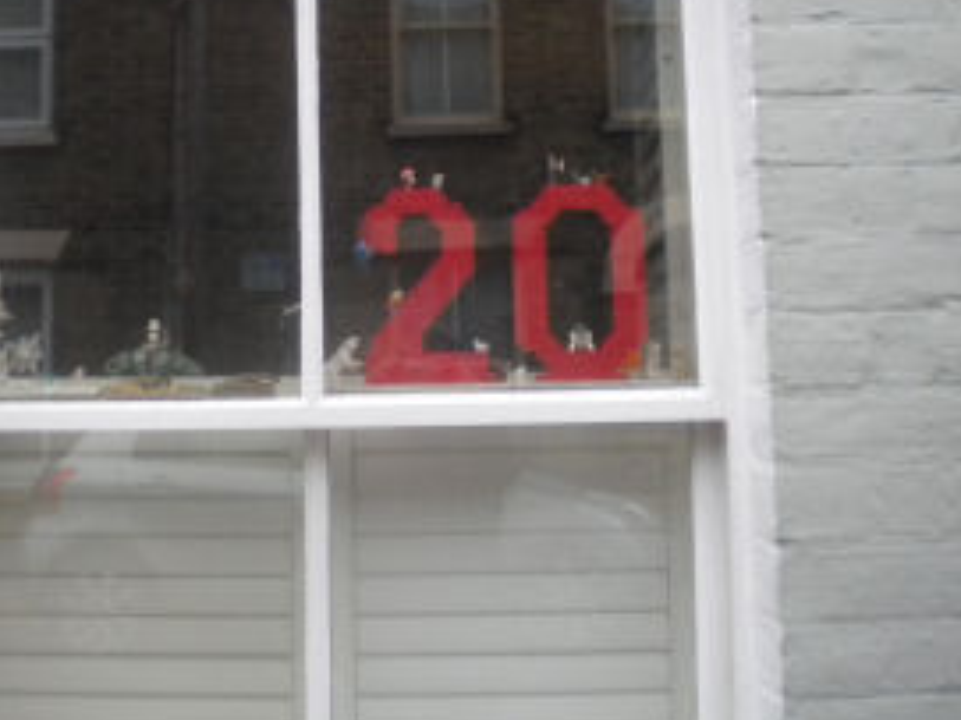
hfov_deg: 35.9
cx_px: 326
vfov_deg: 27.2
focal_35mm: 53
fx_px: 1471
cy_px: 207
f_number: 3.1
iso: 400
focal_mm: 6.3
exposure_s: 1/458
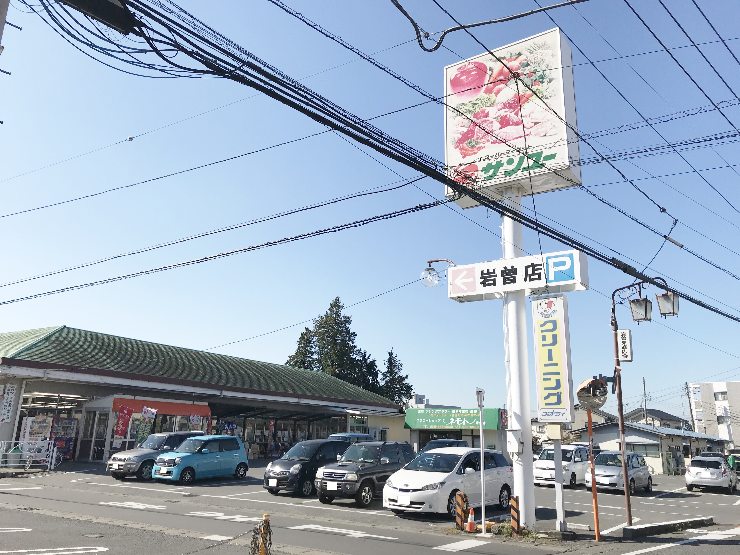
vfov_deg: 49.7
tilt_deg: +16.7
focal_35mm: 28
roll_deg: -2.3
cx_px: 370
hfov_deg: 63.4
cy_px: 278
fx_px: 599
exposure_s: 1/3096
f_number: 1.8
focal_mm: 3.99
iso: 20
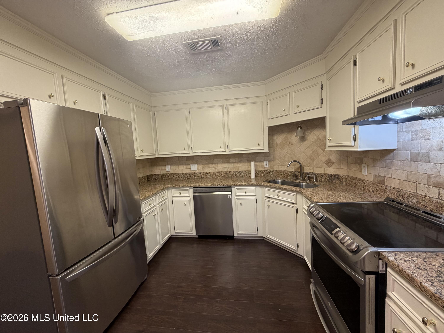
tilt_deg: -6.2
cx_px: 222
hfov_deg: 102.1
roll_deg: +3.3
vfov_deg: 85.7
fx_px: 180
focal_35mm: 14
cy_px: 166
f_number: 2.2
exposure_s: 1/60
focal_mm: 2.22
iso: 200
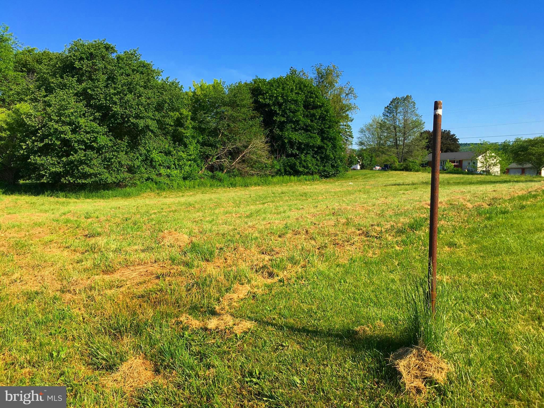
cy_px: 204
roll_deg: -0.5
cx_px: 272
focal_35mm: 29
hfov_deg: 61.7
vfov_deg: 48.2
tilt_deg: -1.9
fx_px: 456
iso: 25
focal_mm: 4.15
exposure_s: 1/1241
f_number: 2.2
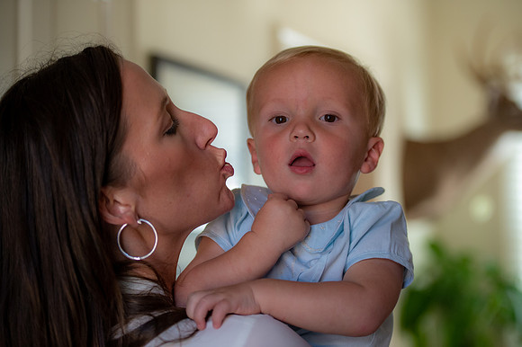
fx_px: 1188
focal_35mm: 82
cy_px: 174
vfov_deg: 16.6
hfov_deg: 24.8
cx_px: 261
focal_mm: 82
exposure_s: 1/400
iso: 2500
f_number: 2.8
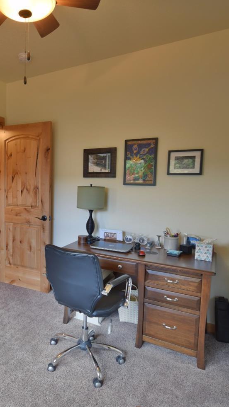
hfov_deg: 44.3
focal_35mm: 24
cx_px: 32
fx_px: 259
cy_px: 200
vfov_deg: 76.3
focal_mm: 10
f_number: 4.5
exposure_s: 1/8
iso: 250
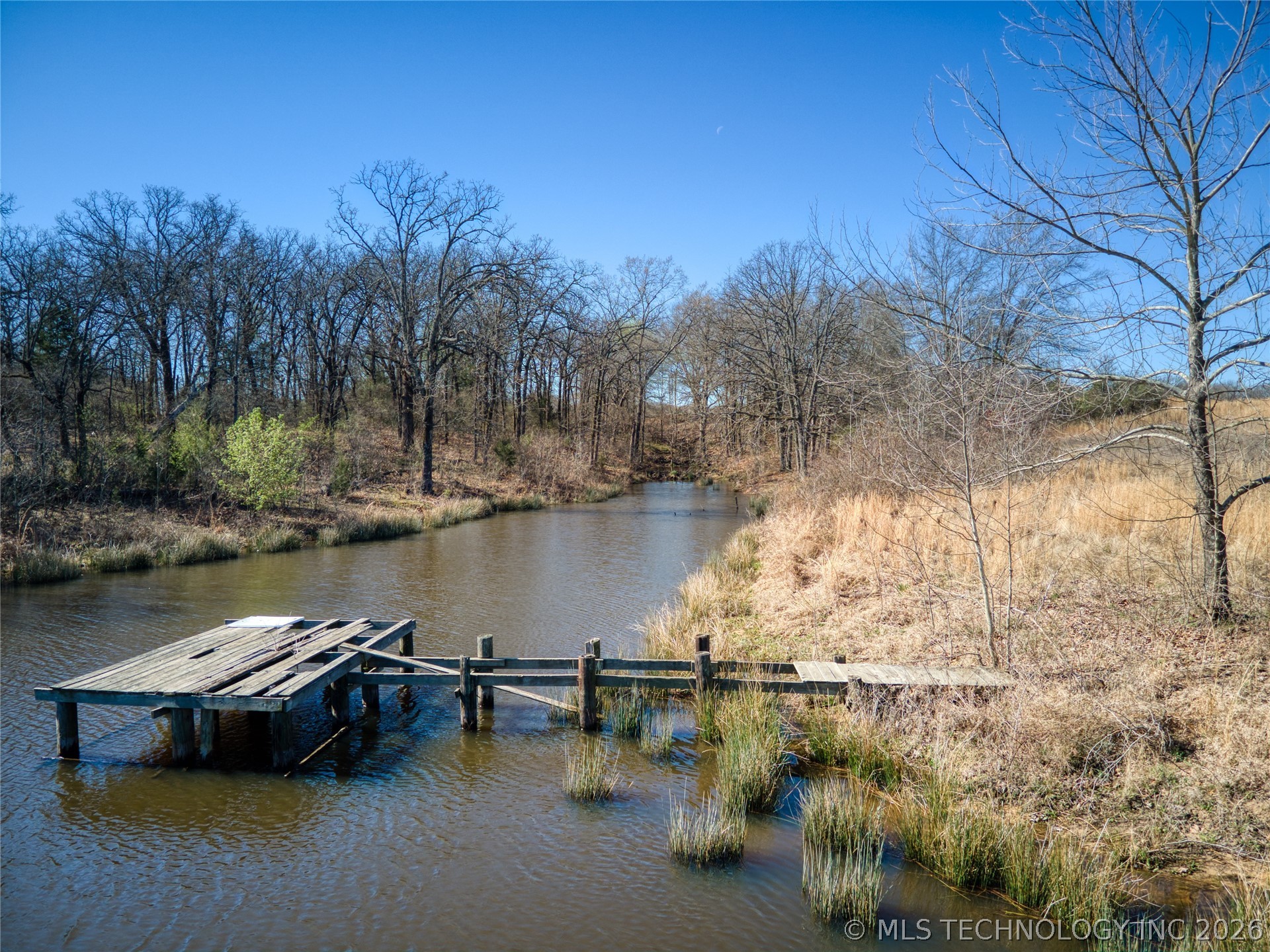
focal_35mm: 24
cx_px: 635
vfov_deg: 56.8
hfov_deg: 71.6
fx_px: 881
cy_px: 476
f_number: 2.8
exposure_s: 1/240
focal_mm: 4.5
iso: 100
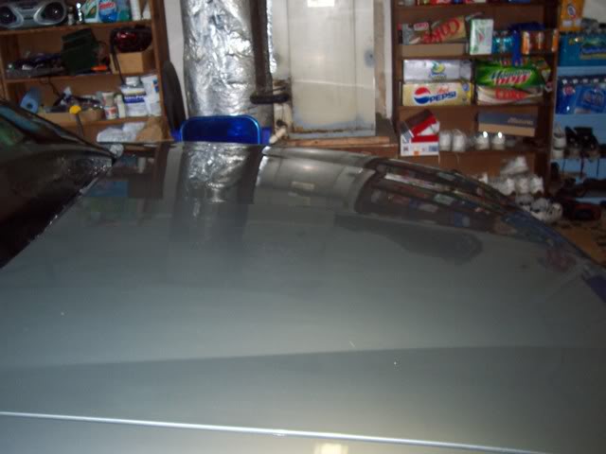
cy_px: 227
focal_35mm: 37
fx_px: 648
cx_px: 303
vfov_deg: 38.7
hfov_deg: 50.1
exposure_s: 1/60
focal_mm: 5.6
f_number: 2.8
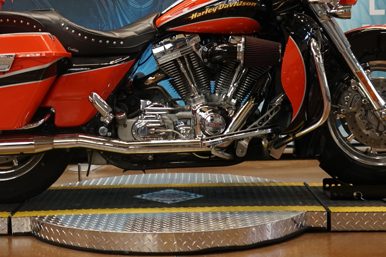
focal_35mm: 66
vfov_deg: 20.4
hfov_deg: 30.4
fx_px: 708
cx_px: 150
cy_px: 52
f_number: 4
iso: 1000
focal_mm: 32
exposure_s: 1/160
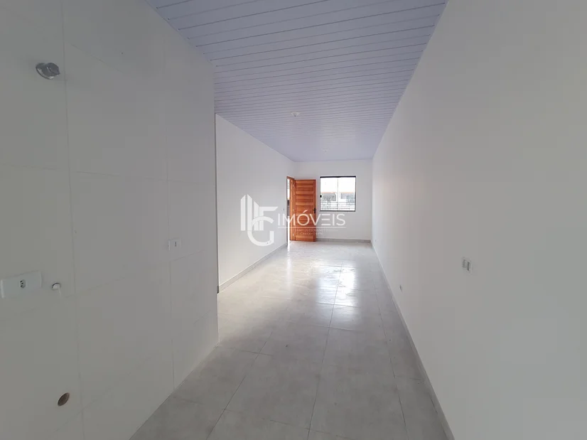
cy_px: 220
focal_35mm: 13
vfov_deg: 89.9
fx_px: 220
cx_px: 294
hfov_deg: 106.2
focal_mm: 1.74
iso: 64
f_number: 2.2
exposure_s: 1/60
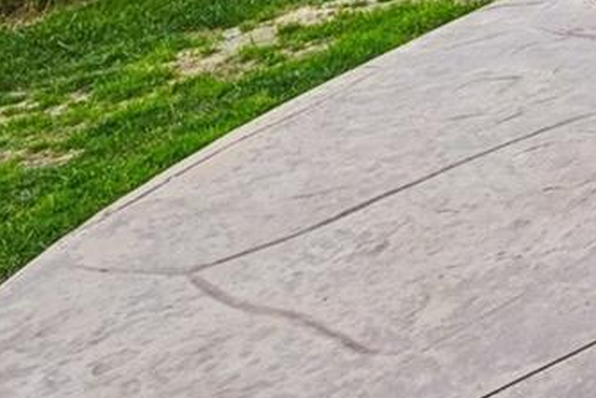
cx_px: 1269
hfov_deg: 17.6
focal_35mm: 67
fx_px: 1110
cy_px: -480
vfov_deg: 15.0
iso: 64
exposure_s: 1/30
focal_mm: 14
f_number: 10
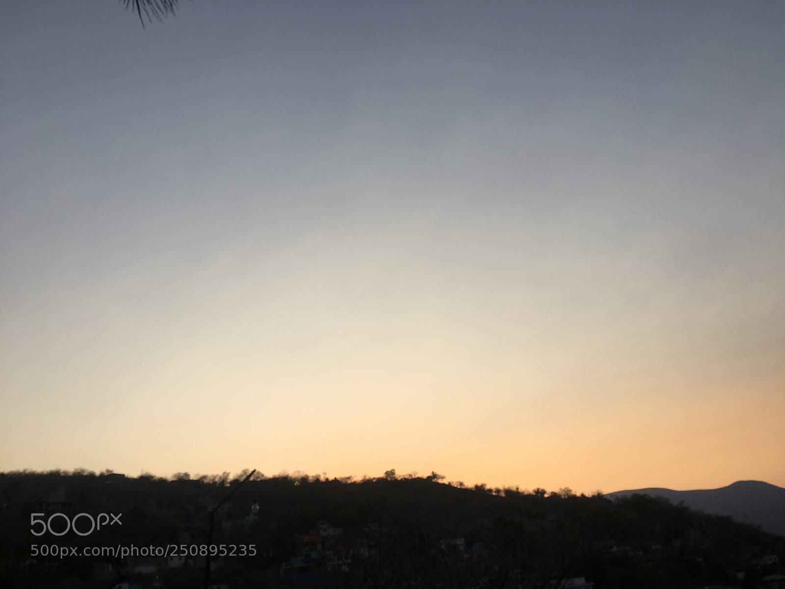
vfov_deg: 48.2
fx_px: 658
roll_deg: +8.0
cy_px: 294
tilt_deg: +23.1
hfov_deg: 61.7
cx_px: 392
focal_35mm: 29
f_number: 2.2
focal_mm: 4.15
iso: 25
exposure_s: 1/874
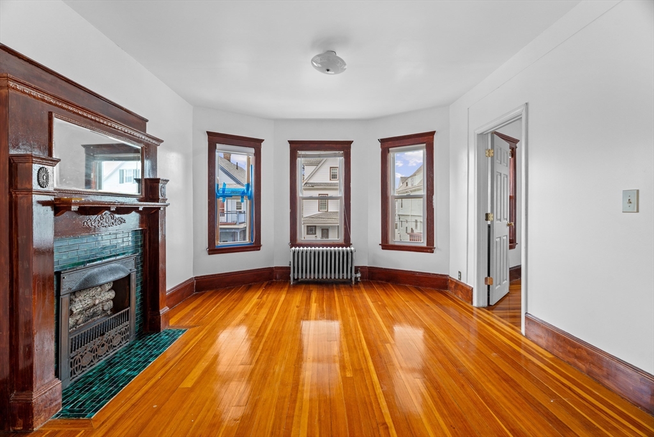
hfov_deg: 96.7
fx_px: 291
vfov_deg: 73.8
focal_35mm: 16
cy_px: 218
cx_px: 327
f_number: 7.1
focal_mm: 16
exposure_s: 1/2.5
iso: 320
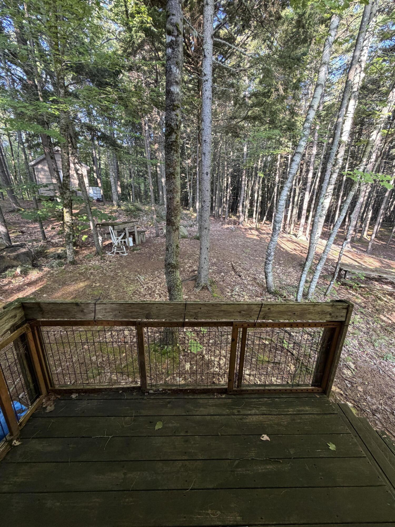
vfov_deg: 102.1
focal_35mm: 14
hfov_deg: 85.7
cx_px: 198
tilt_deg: -18.1
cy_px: 264
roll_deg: -0.9
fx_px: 213
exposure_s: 1/121
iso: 320
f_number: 2.2
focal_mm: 2.22
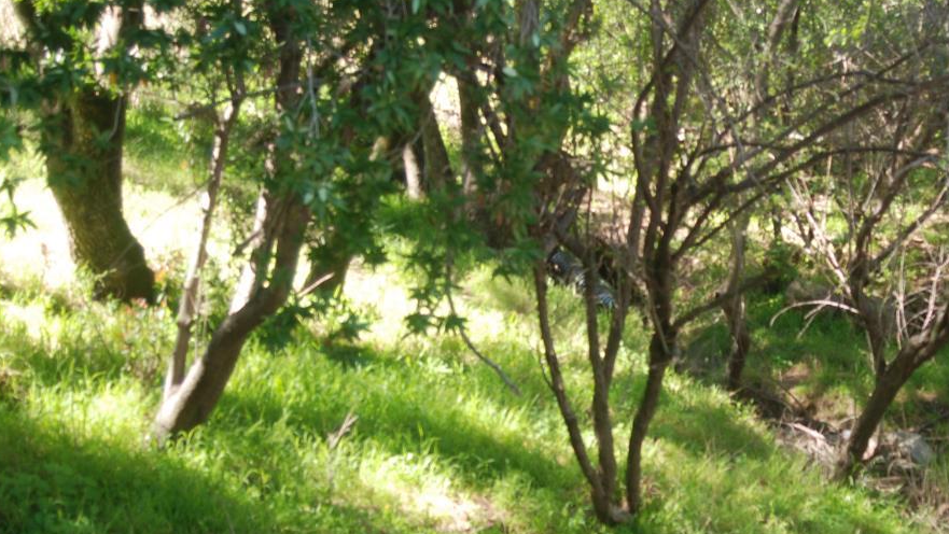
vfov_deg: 16.1
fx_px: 1888
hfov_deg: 27.9
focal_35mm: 75
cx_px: 693
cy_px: 356
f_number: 3.5
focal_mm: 28
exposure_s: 1/40
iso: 125
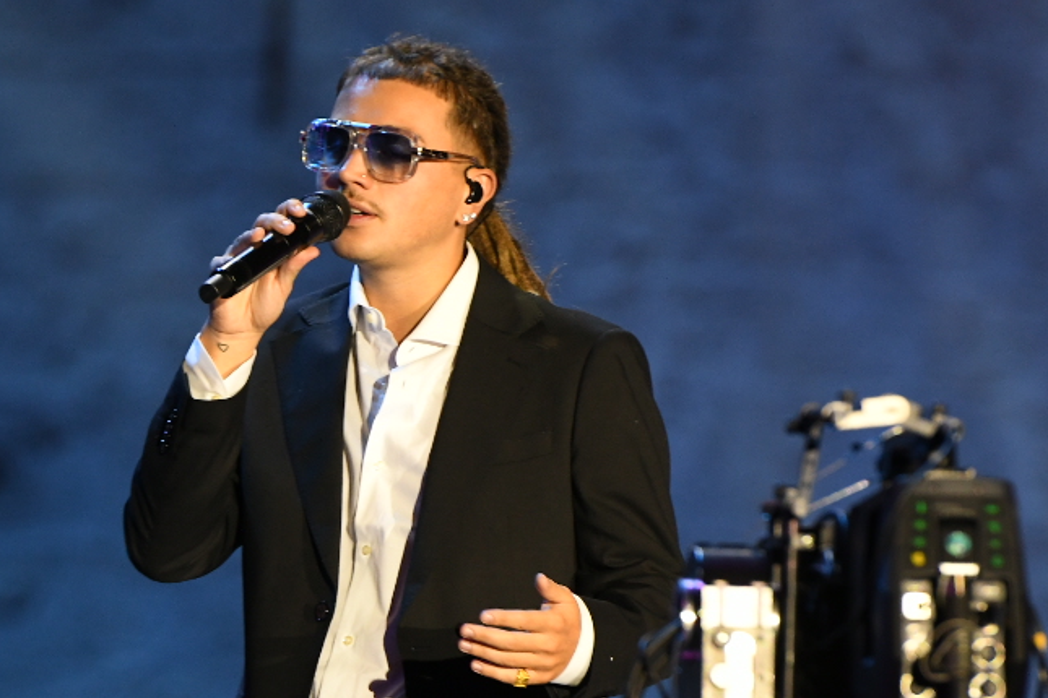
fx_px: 14613
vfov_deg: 2.7
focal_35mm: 502
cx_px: 353
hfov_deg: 4.1
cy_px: 357
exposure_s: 1/160
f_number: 4
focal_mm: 200
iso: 1250
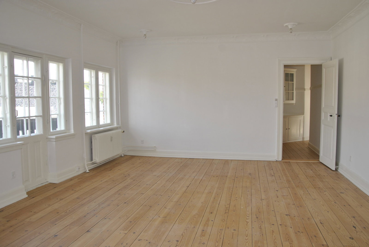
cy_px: 124
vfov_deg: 48.0
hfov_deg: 67.3
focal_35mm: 27
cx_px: 184
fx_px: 277
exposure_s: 1/100
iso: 200
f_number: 5
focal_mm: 18
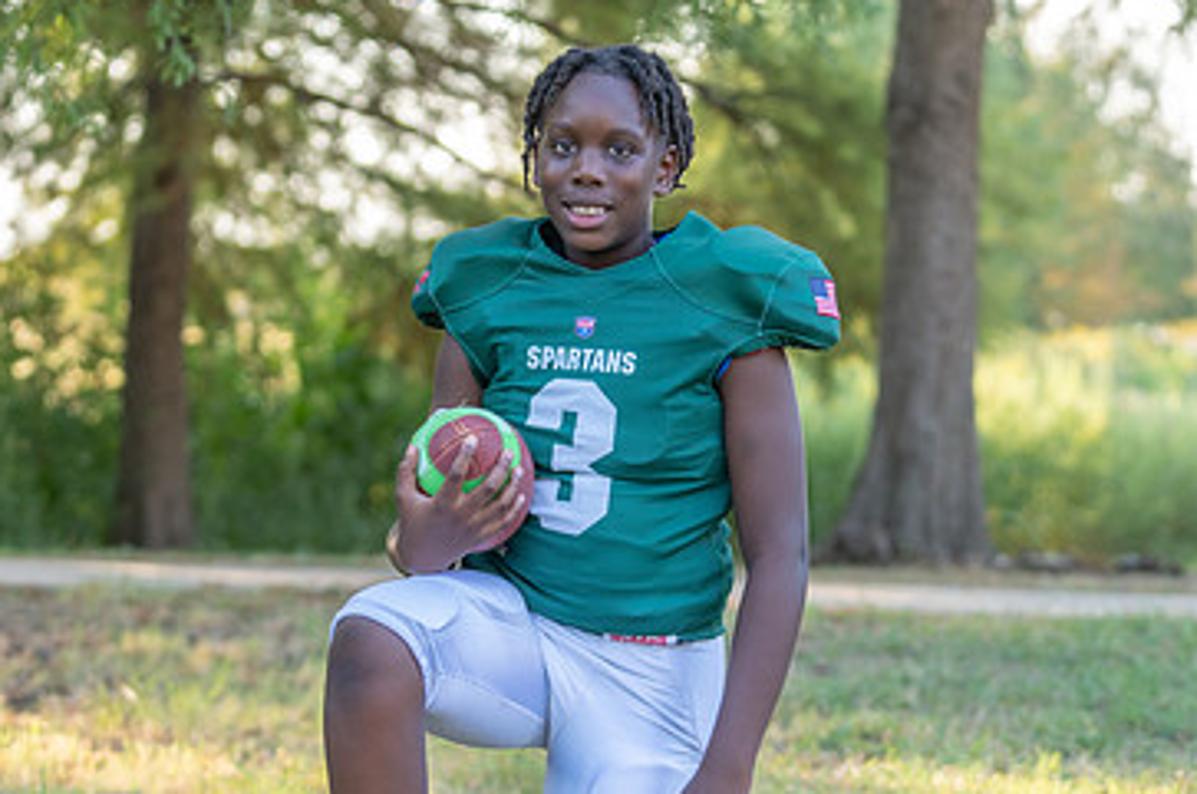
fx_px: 4151
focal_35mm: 125
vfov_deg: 10.9
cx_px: 578
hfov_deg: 16.4
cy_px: 498
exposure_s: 1/320
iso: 200
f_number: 2.8
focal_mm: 70
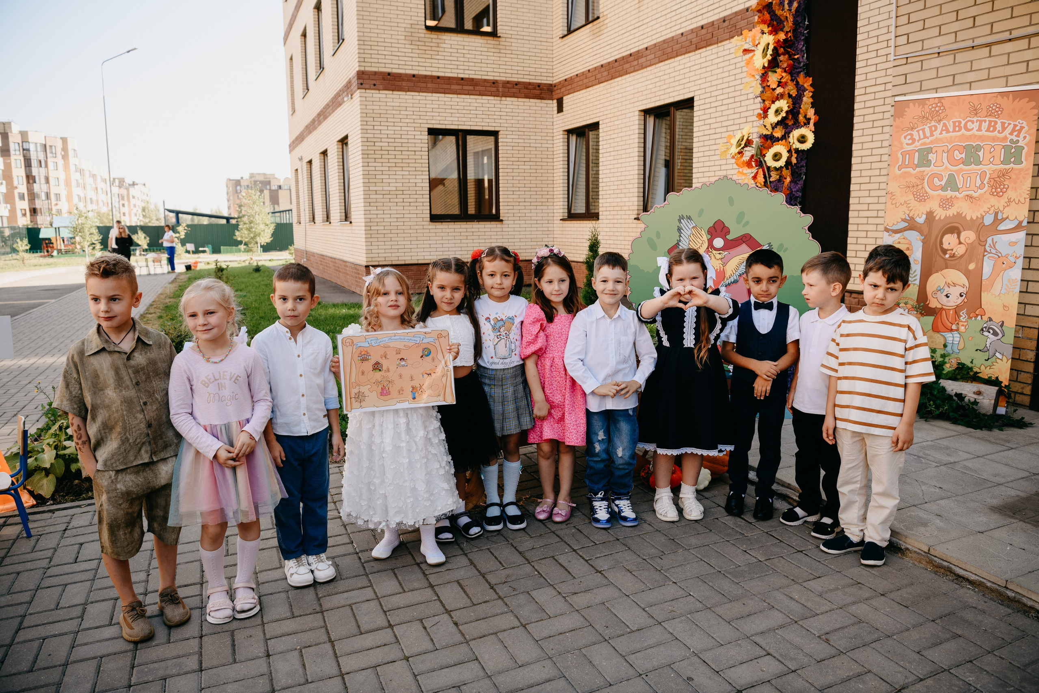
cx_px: 520
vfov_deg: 53.1
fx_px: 693
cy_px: 346
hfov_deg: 73.7
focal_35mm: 24
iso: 160
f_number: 4
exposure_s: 1/320
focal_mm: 24
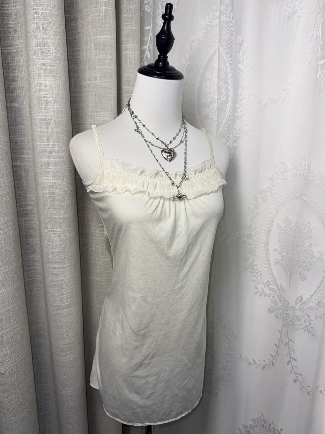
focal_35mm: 24
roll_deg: -1.4
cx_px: 162
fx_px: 300
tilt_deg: -13.8
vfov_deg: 71.6
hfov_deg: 56.8
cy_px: 217
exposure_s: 1/342
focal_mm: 6.76
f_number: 1.78
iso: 50
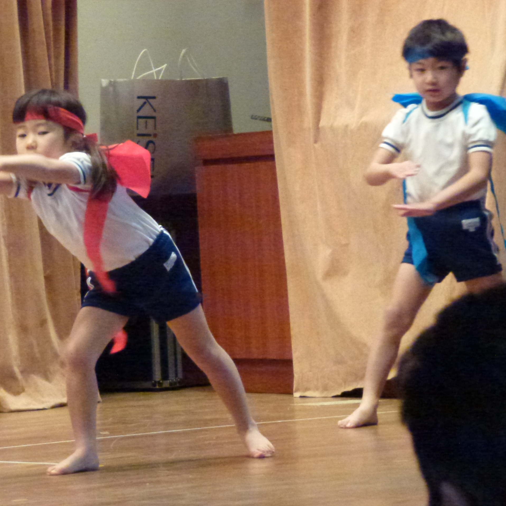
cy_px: 252
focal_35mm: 199
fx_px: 3291
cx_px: 181
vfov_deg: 8.8
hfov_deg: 8.8
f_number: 5.4
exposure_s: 1/50
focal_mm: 30.1
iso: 1600
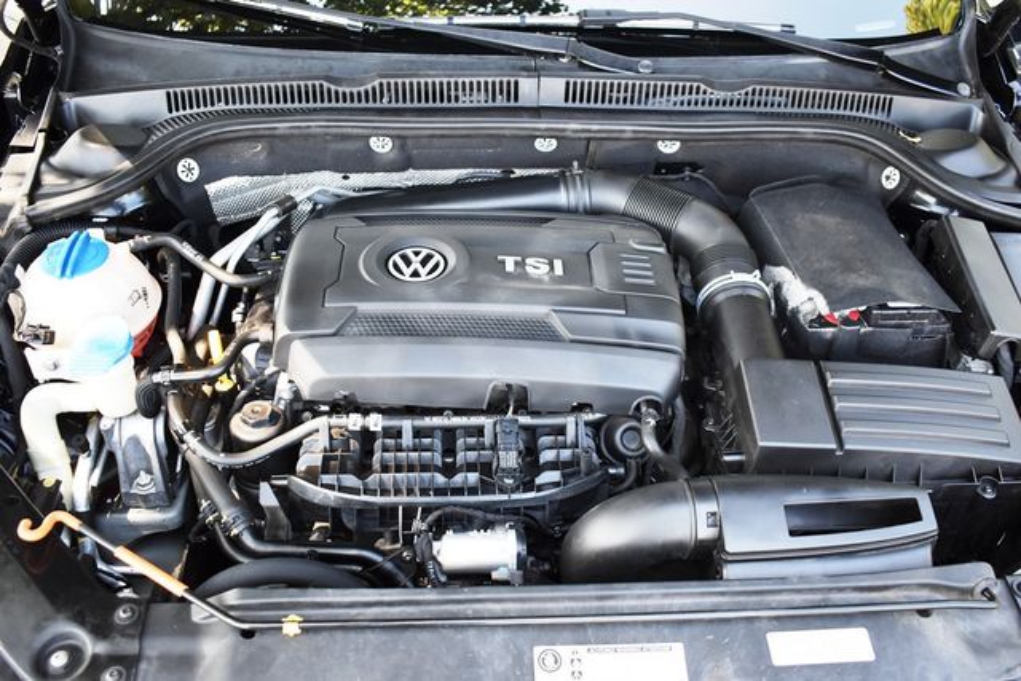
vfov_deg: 40.0
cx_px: 510
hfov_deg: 57.2
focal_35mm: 33
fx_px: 936
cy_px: 340
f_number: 3.8
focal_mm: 22
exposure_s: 1/200
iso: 800
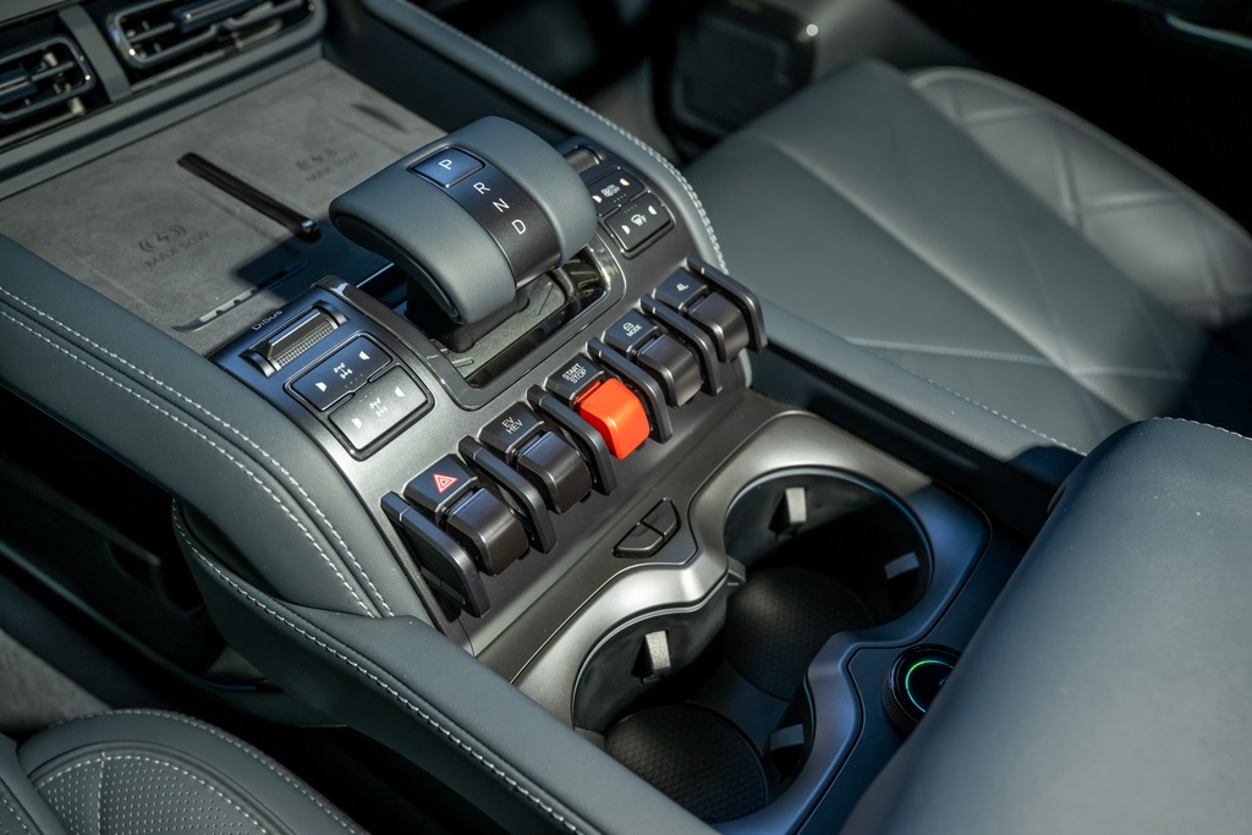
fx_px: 1061
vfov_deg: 43.0
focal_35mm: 30
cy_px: 418
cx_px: 626
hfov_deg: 61.1
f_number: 5
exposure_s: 1/60
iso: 400
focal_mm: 30.5
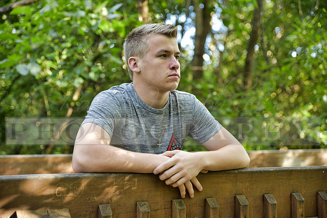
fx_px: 527
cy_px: 109
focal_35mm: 58
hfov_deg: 34.5
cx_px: 164
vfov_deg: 23.4
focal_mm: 58
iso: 200
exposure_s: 1/50
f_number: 2.8
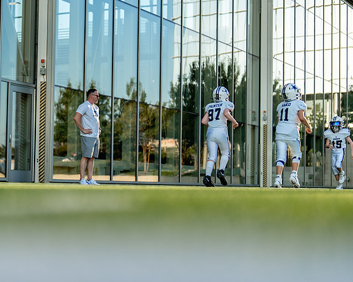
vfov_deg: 17.5
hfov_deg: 21.5
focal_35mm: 88
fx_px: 920
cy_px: 133
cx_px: 89
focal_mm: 50
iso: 125
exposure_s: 1/2000
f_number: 1.2
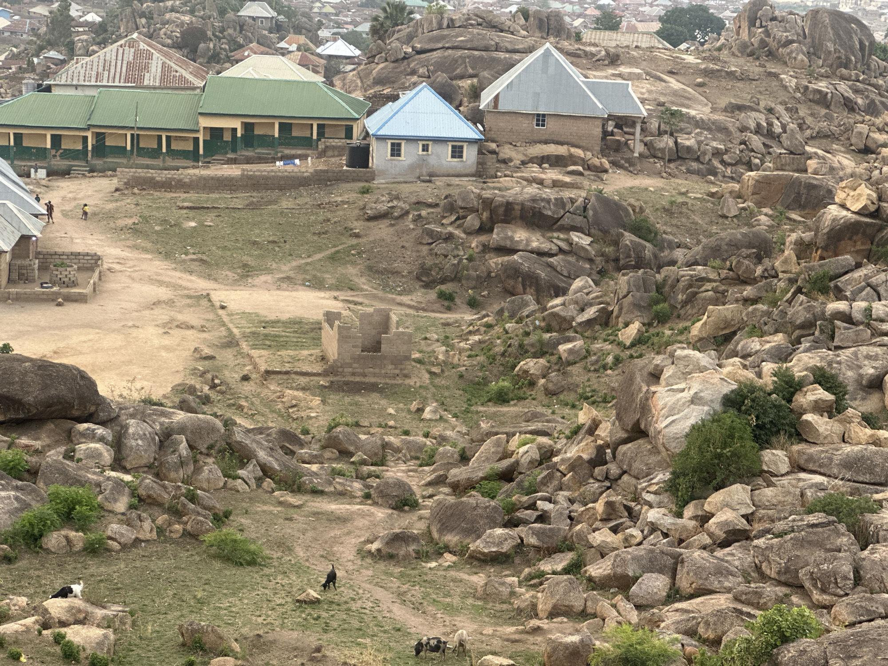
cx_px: 444
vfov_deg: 19.1
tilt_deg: -12.5
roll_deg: -2.5
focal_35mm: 77
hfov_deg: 25.3
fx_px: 1975
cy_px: 333
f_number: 2.8
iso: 125
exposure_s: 1/99
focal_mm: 9
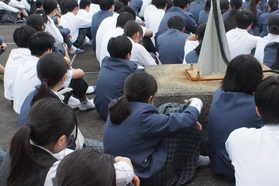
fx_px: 457
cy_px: 99
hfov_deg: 33.9
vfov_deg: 23.0
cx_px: 162
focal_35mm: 59
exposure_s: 1/6400
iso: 3200
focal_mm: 20
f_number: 5.6
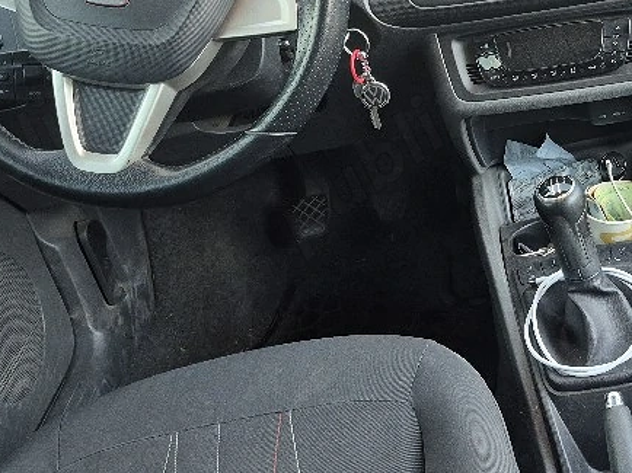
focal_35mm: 53
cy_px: 137
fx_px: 967
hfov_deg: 34.7
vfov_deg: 27.2
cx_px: 533
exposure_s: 1/100
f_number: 1.8
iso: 500
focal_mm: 5.4
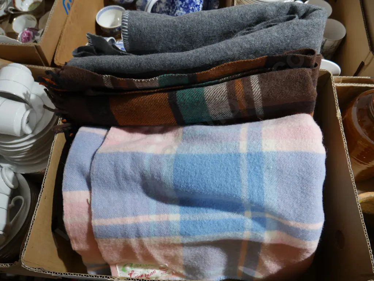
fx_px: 303
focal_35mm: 28
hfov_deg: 63.4
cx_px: 187
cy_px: 140
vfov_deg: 49.8
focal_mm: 14
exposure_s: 1/60
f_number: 3.5
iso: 800
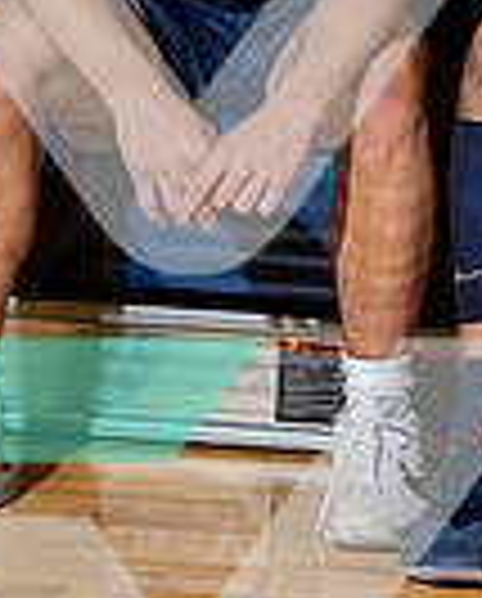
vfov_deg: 13.3
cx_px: 950
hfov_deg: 10.1
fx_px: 2541
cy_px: 34
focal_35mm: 143
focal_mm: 35
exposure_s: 1/250
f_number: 5.6
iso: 320
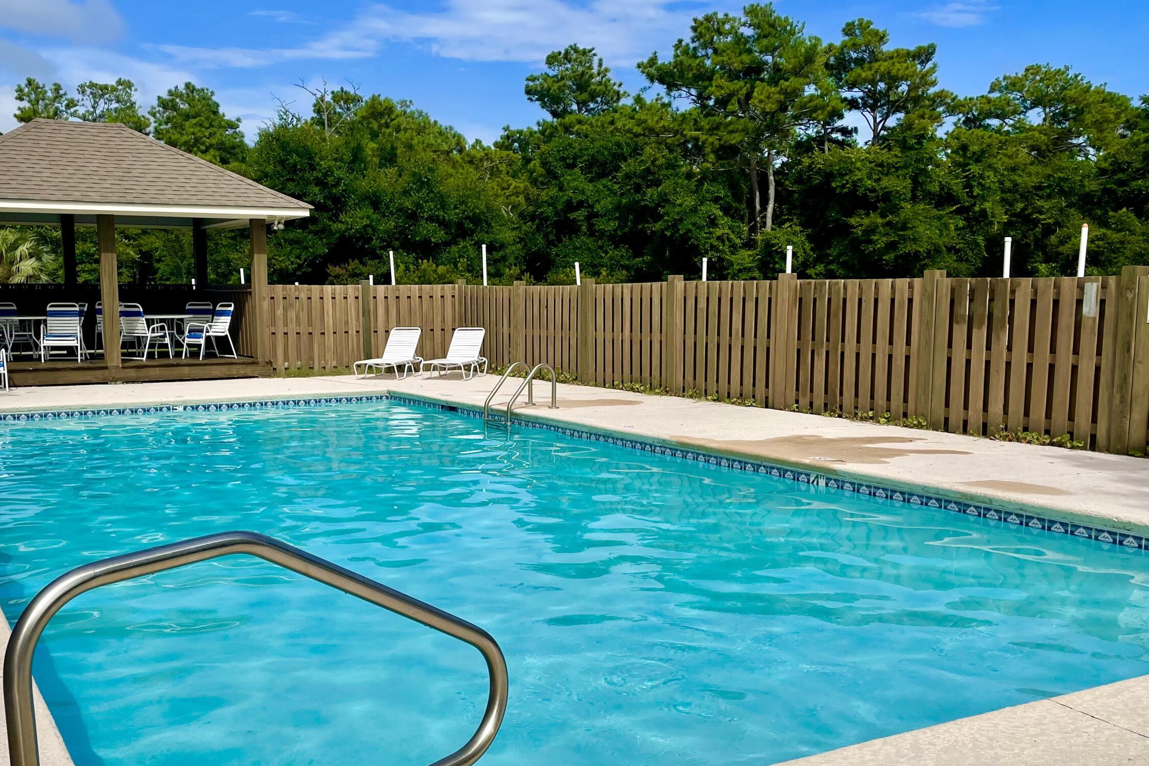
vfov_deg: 36.8
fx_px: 1149
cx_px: 447
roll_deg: -0.4
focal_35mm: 36
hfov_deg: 52.7
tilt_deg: -8.8
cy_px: 453
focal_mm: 4.2
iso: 32
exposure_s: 1/5814
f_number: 1.6
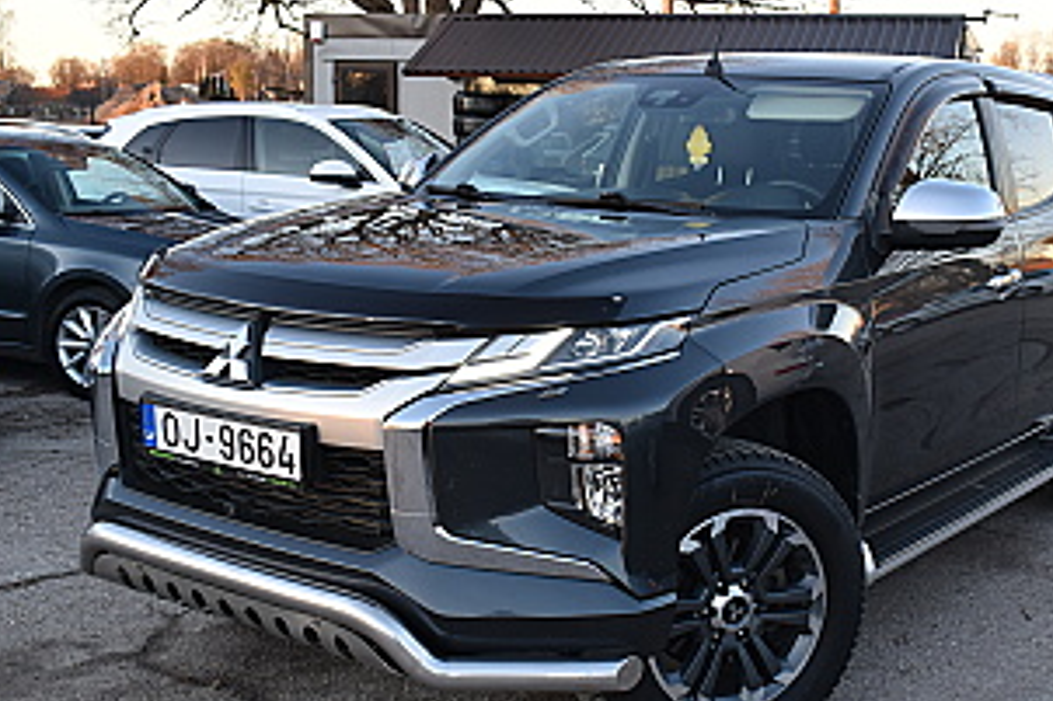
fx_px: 1452
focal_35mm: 50
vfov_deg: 27.1
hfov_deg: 39.6
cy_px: 347
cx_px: 656
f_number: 7.1
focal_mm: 25
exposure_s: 1/125
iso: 400
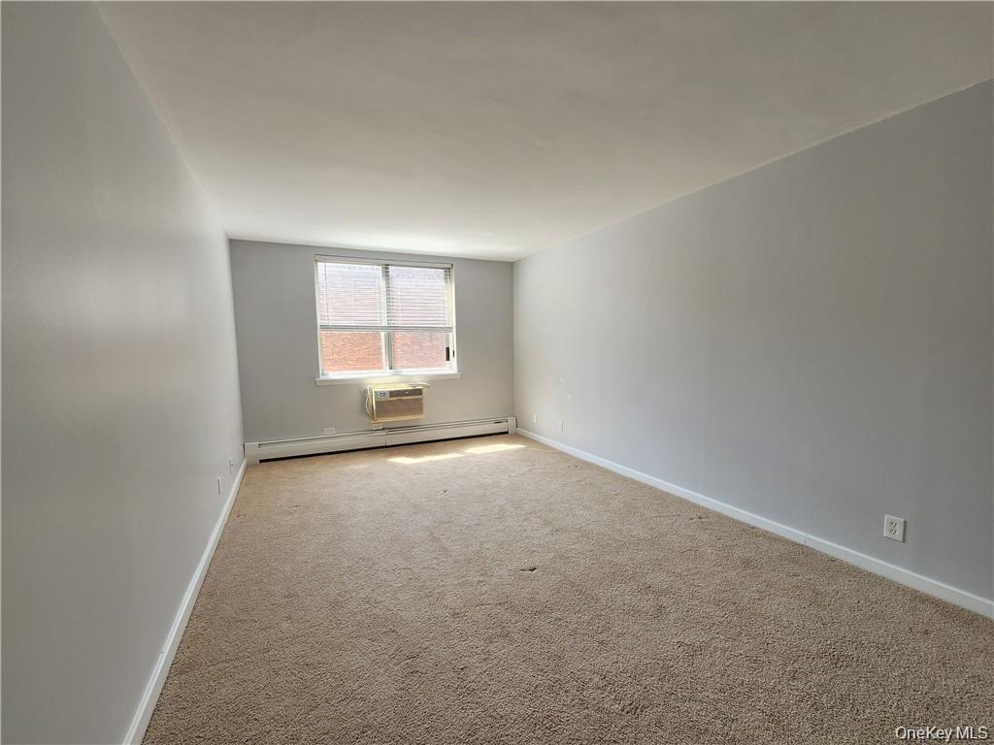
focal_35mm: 13
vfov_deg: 89.9
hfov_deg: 106.2
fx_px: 373
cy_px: 372
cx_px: 497
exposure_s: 1/125
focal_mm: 2.2
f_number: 2.2
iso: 50
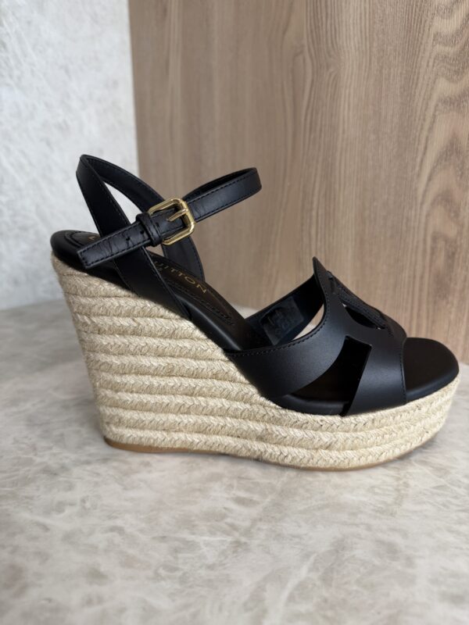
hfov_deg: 56.8
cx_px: 234
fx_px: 434
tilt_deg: -16.0
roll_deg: +0.5
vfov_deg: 71.6
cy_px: 312
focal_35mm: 24
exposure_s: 1/120
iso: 100
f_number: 1.78
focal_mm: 6.76
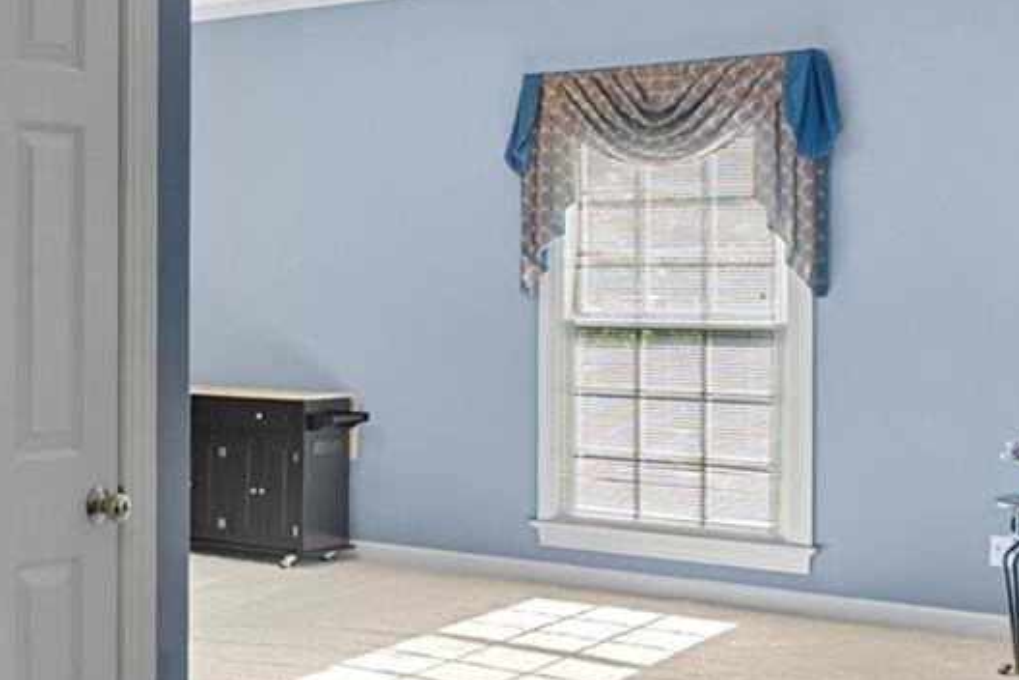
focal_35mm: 64
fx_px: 1810
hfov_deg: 27.1
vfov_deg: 21.2
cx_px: -253
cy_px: 231
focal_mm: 11
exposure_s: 1/1.25
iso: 250
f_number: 9
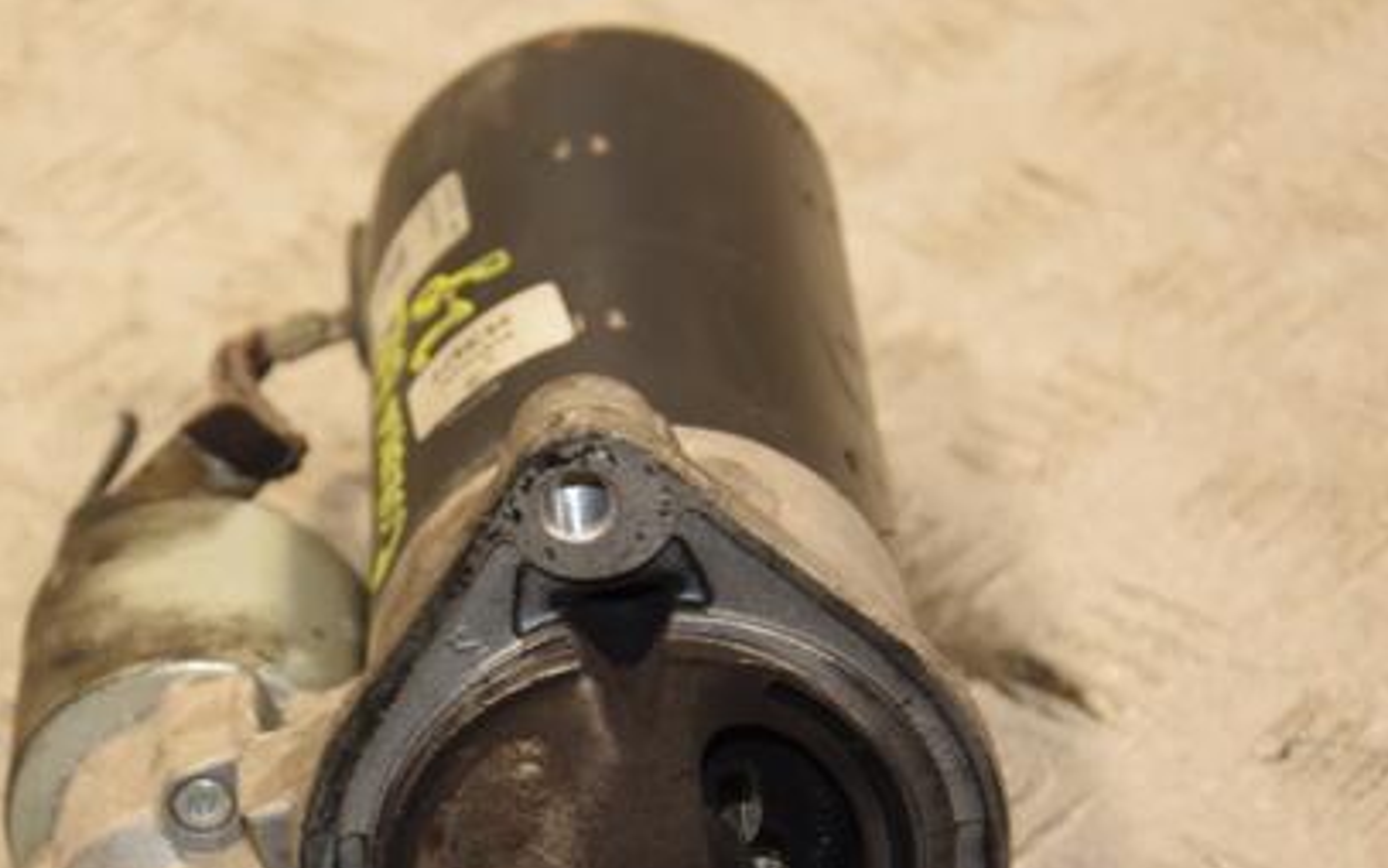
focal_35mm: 149
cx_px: 448
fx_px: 5638
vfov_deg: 8.8
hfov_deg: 14.0
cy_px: 622
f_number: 5.3
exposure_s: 1/160
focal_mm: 66
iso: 800
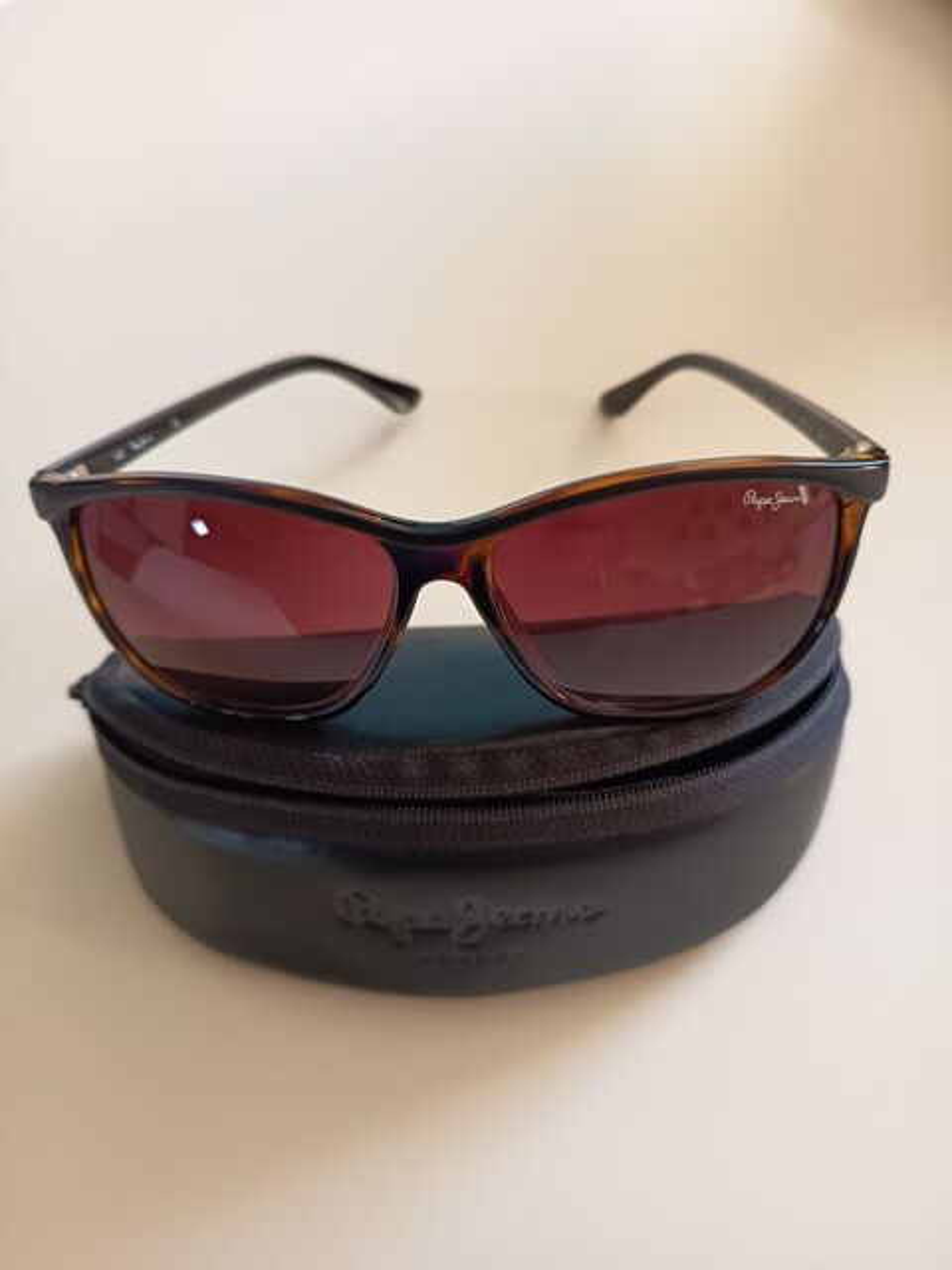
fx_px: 880
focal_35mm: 24
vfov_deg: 71.6
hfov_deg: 56.8
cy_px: 635
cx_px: 476
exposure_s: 1/33.3
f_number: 1.7
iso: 388
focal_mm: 5.27
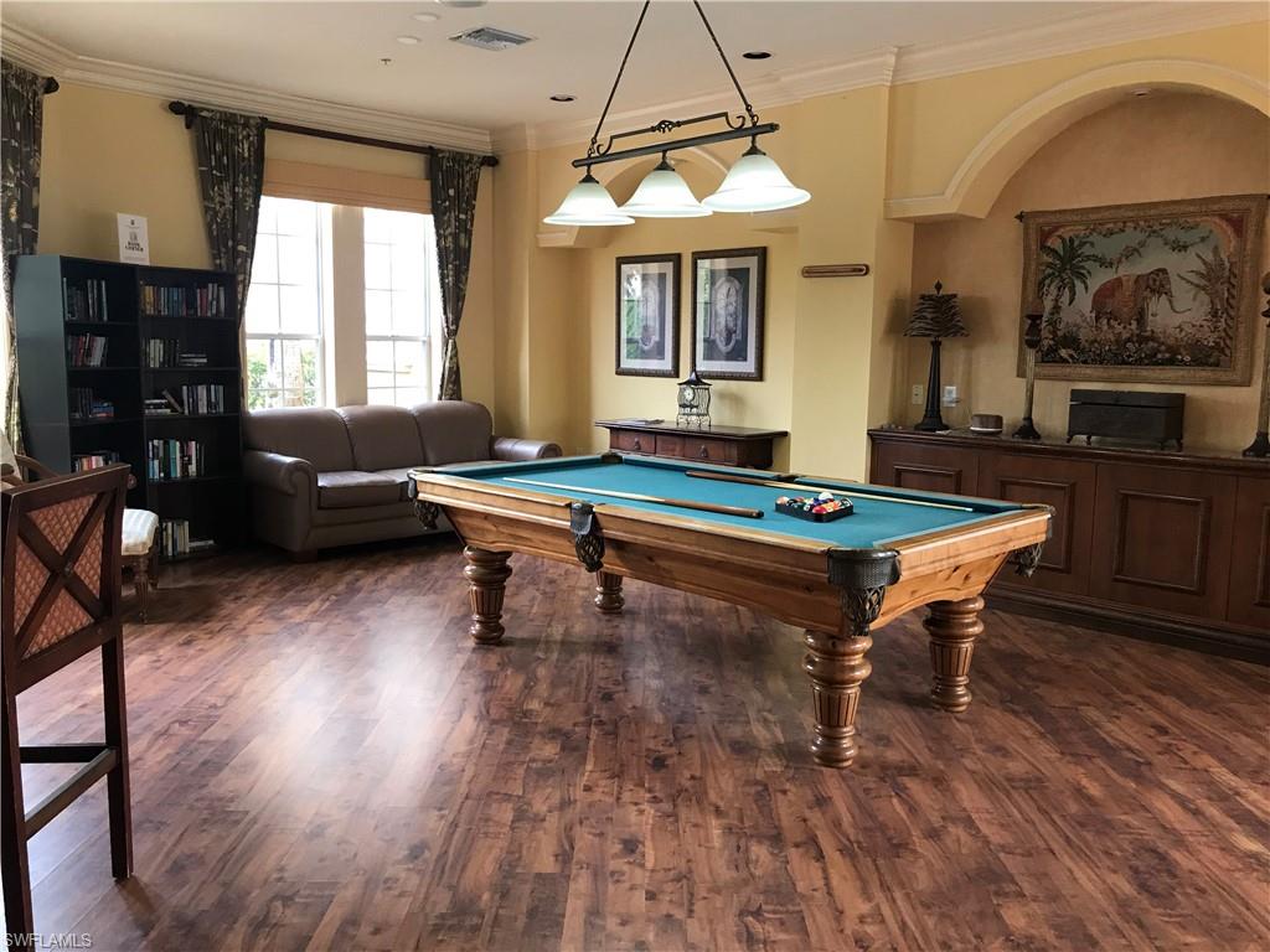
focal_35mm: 28
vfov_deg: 49.7
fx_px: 1027
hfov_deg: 63.4
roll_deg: -1.2
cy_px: 476
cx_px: 635
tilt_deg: -7.1
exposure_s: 1/30
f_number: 1.8
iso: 40
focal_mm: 3.99
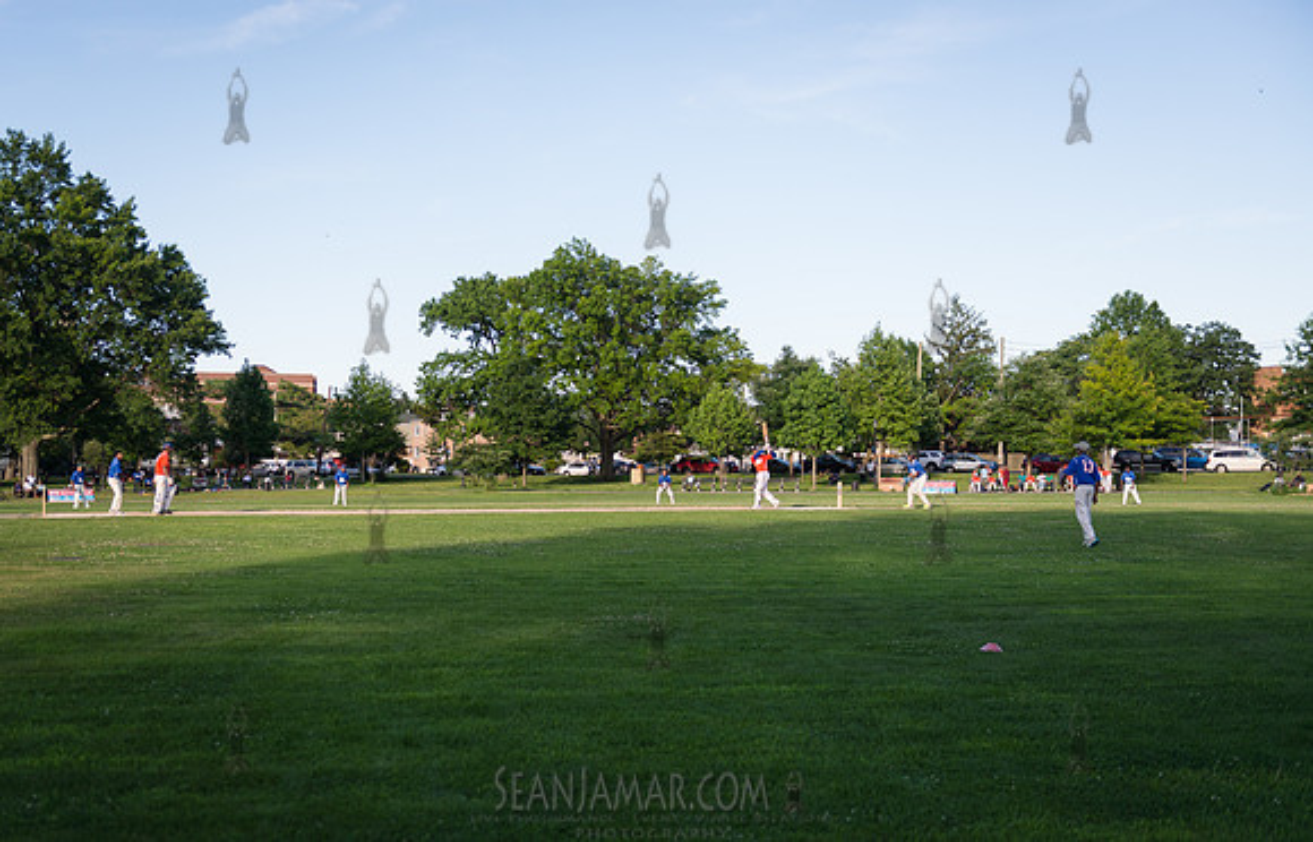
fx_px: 1510
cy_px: 478
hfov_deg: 46.9
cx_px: 598
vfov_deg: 31.1
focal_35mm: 42
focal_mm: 38
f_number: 2.8
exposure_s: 1/2000
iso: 200
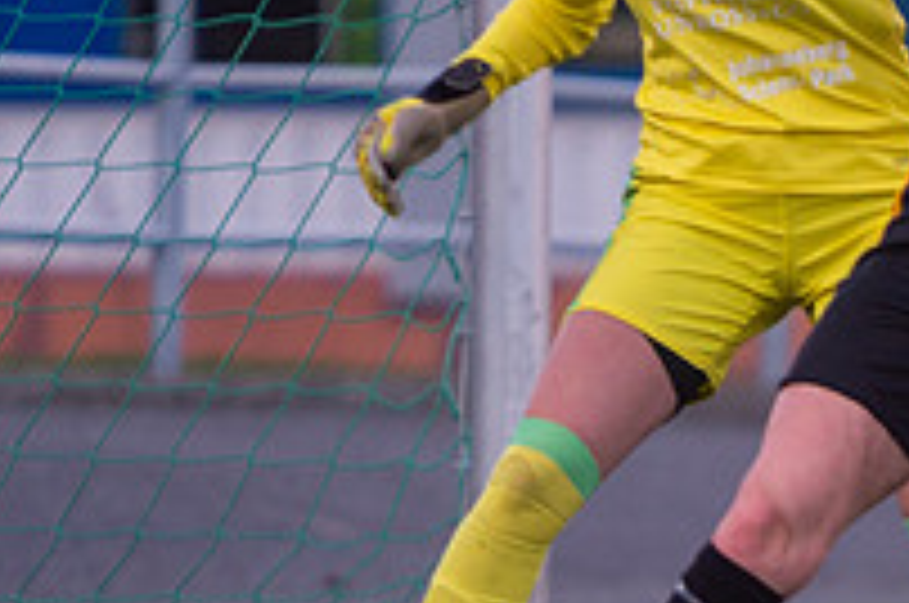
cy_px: 564
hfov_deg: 1.9
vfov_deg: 1.2
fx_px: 28033
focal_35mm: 1112
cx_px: 761
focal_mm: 280
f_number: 4
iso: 500
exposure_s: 1/800
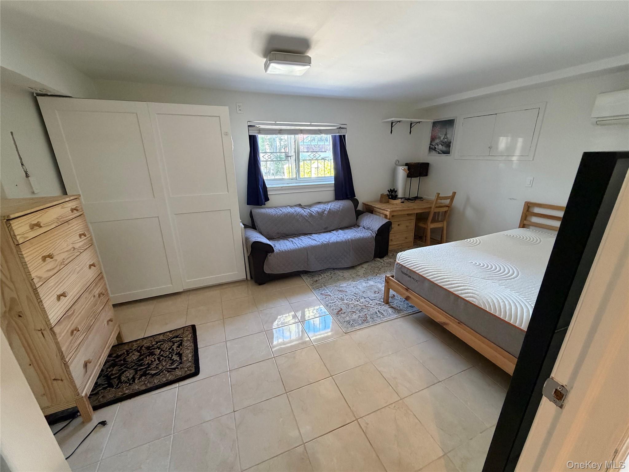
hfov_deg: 102.1
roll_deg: +0.8
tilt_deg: -18.3
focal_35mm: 14
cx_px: 314
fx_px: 254
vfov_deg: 85.7
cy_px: 236
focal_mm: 2.22
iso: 400
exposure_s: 1/60
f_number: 2.2
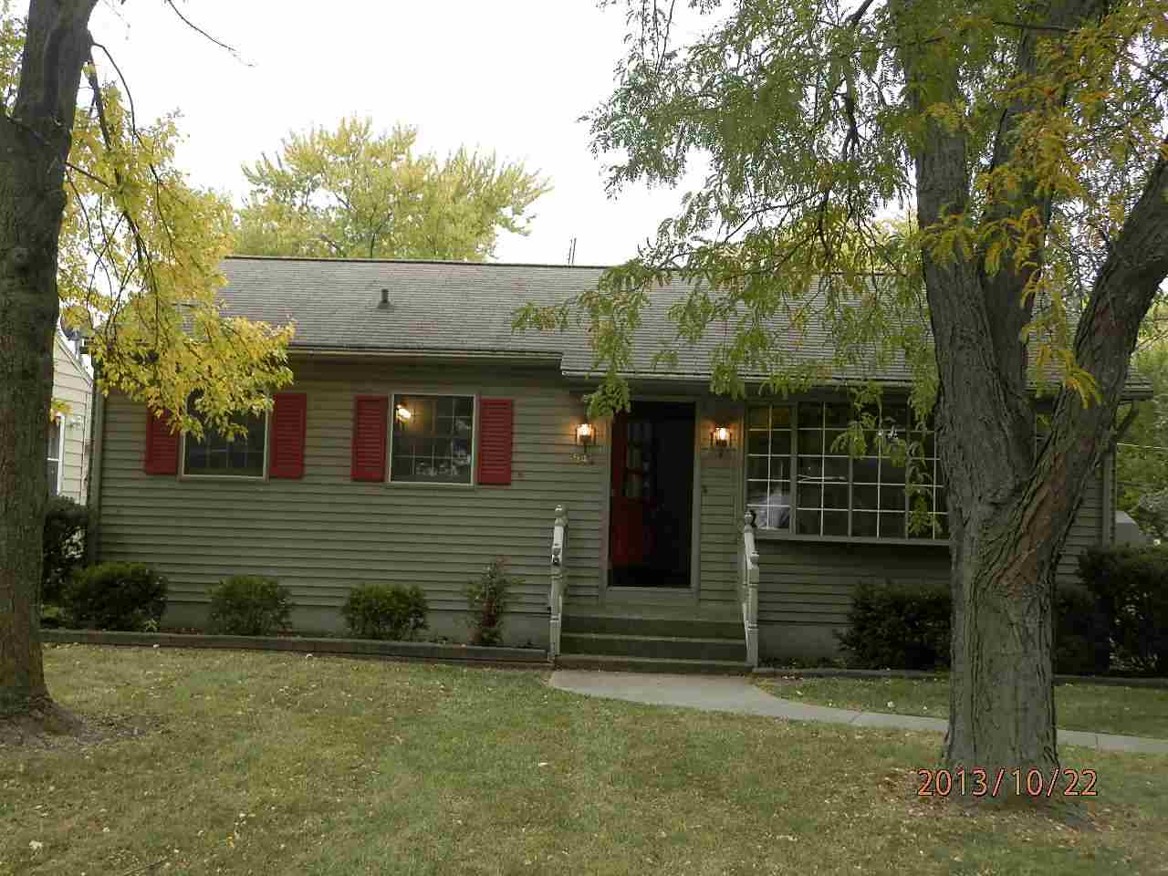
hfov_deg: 46.8
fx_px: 1350
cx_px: 584
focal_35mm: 40
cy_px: 438
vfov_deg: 36.0
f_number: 3.5
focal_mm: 7.2
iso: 125
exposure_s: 1/100
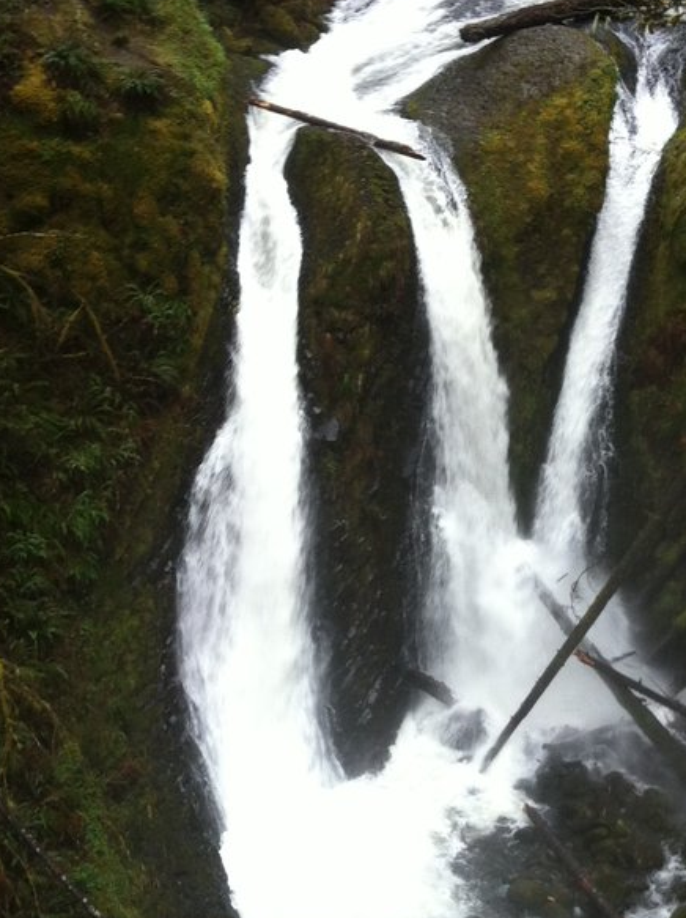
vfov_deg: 27.0
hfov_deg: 20.3
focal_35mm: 72
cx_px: 510
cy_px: 542
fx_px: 1906
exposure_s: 1/40
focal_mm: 3.85
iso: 80
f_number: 2.8
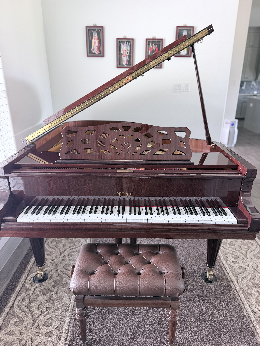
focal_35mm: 24
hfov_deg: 56.8
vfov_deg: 71.6
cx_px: 130
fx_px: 240
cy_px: 173
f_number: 1.78
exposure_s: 1/70
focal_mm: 6.76
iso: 200
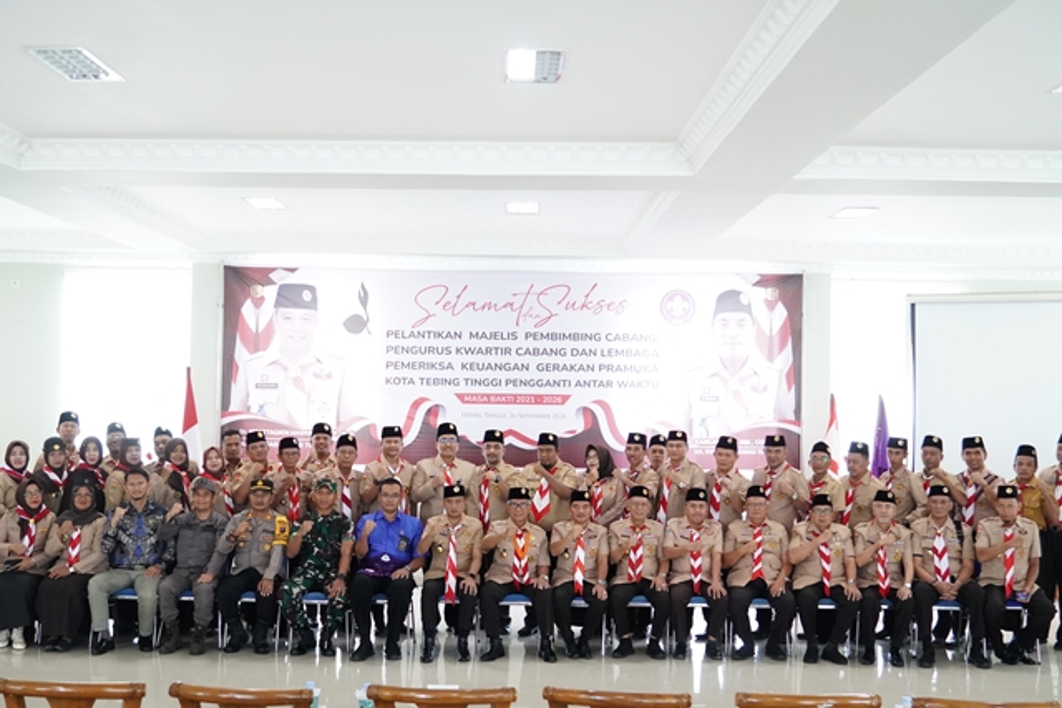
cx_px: 531
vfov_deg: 33.0
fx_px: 1195
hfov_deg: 47.9
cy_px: 354
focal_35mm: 40
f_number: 4
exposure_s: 1/100
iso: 3200
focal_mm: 27
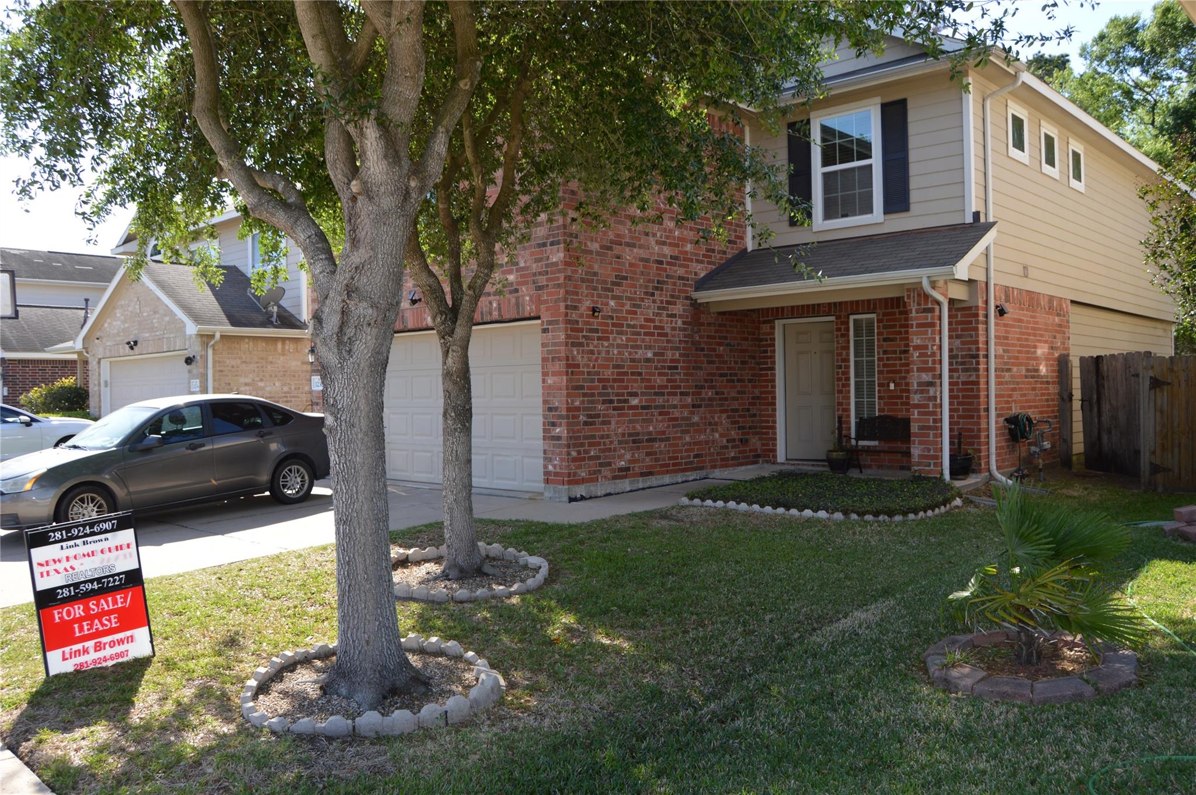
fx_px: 896
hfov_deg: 67.4
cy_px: 398
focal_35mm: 27
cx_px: 598
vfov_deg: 47.8
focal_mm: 18
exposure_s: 1/200
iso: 100
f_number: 5
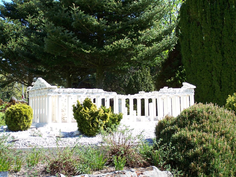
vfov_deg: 19.6
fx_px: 511
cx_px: 118
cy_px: 88
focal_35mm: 75
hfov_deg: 26.0
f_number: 3.2
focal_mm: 12.4
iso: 80
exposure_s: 1/350
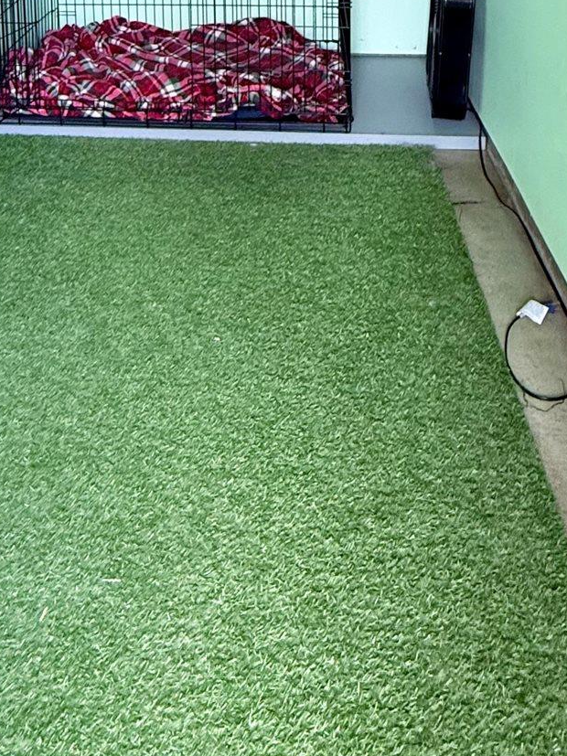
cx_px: 236
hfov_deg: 36.7
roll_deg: -0.8
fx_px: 852
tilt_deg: -6.5
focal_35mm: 39
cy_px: -115
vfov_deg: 37.9
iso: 320
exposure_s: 1/99
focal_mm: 2.22
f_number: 2.2
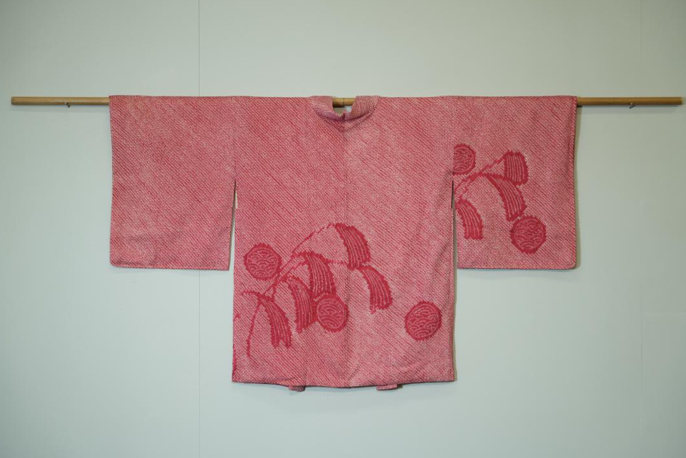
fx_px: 1391
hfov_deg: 27.7
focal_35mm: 73
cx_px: 340
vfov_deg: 18.7
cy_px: 228
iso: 400
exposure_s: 1/80
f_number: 4
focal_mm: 72
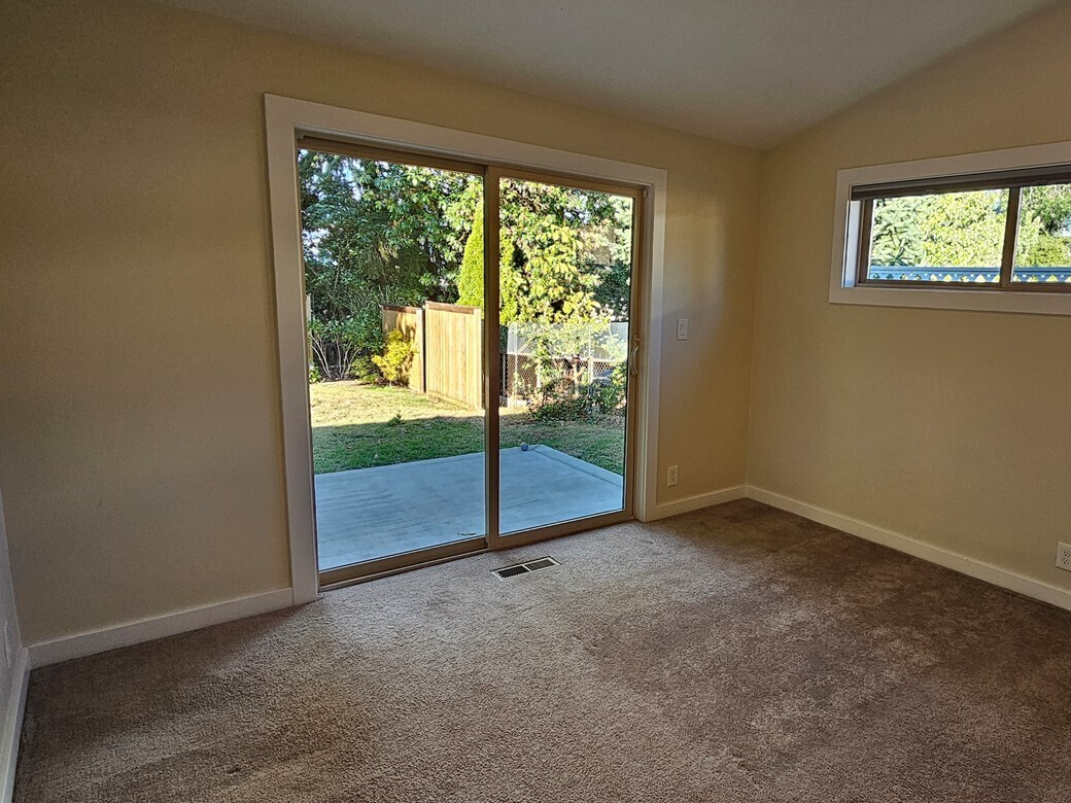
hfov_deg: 79.5
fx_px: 619
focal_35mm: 20
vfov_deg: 66.0
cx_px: 700
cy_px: 402
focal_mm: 2.2
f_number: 2.2
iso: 80
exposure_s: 1/60
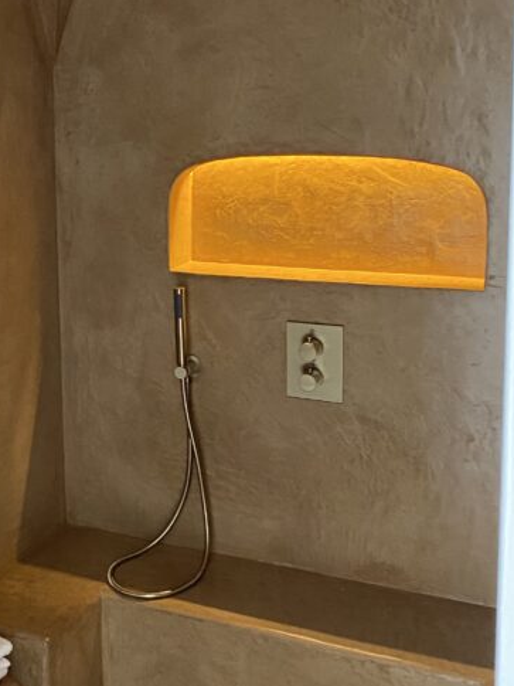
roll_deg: +1.3
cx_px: 54
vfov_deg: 34.8
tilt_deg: -8.9
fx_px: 1089
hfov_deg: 25.7
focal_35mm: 55
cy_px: 265
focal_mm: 4.25
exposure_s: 1/50
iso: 250
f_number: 1.8
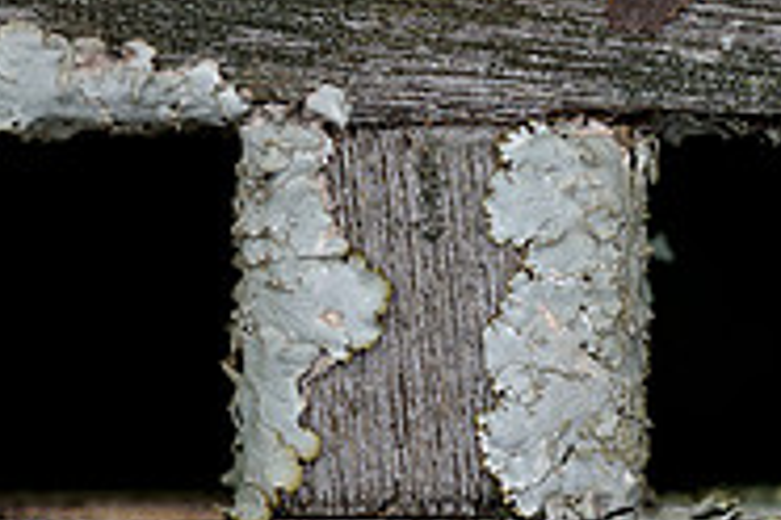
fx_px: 6074
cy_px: 44
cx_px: 294
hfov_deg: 7.4
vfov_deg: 4.9
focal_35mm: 280
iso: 220
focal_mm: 90
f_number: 5.6
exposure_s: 1/400
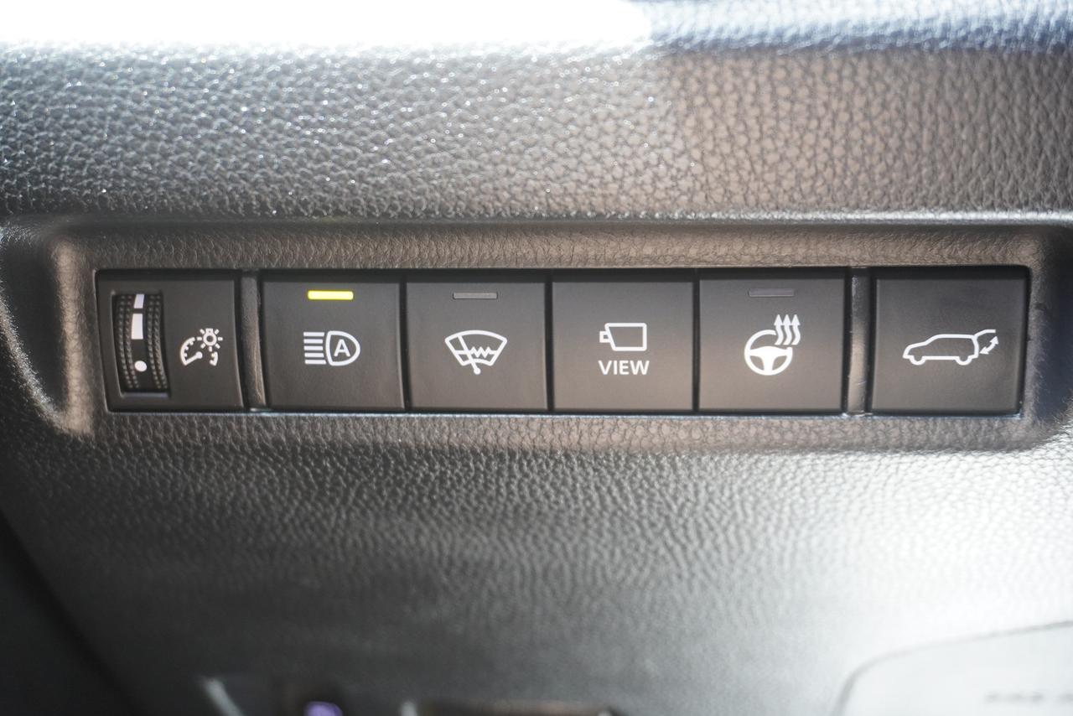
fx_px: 1386
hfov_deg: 42.3
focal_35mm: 46
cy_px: 358
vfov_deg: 29.0
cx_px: 536
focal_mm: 31
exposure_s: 1/60
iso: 1250
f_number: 5
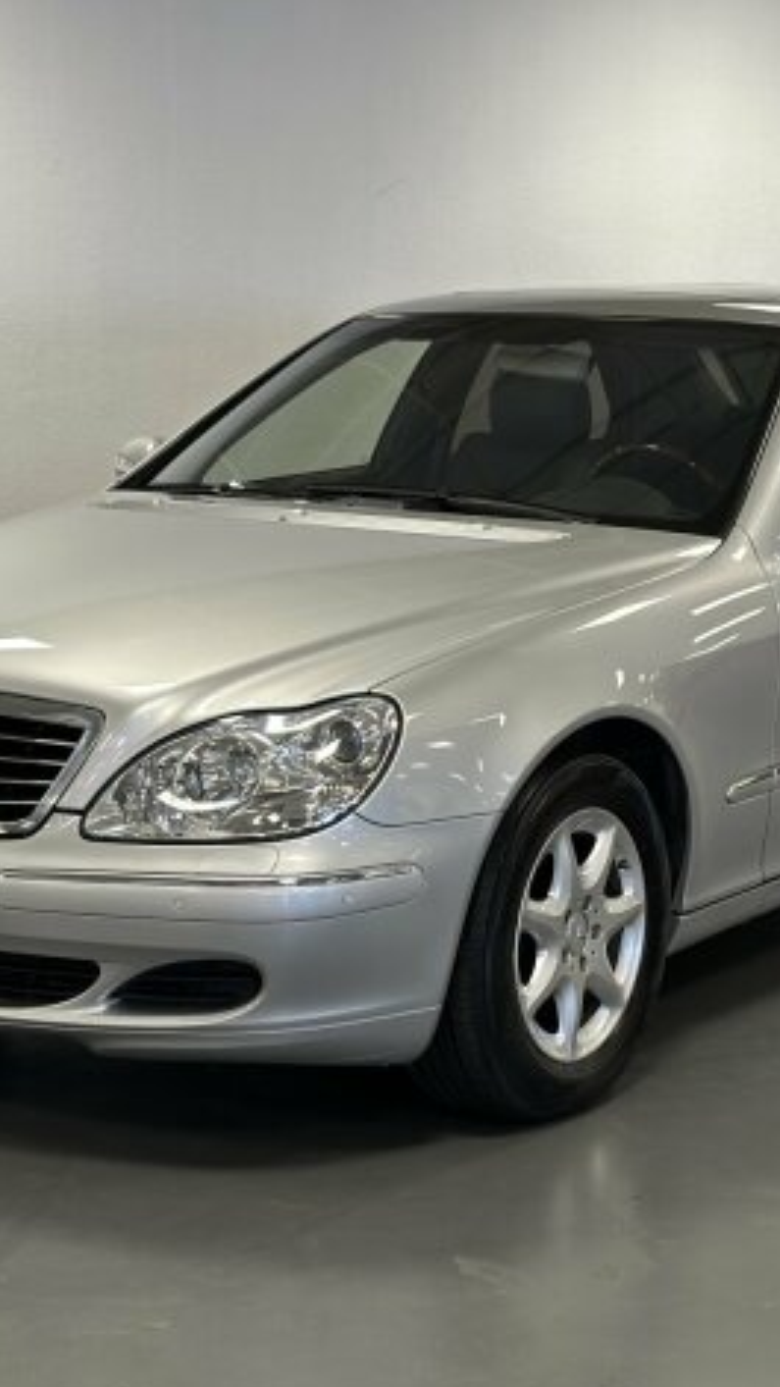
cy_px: 698
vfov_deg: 29.7
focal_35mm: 71
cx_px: 459
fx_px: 2610
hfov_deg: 17.0
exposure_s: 1/60
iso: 80
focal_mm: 6.86
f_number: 1.78
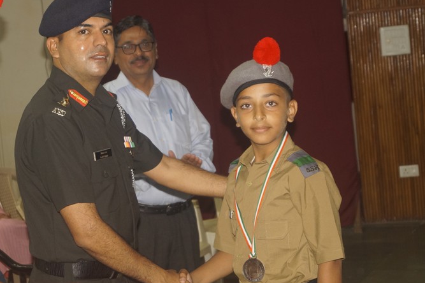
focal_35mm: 87
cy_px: 137
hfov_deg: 23.5
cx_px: 203
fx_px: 1021
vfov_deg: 15.8
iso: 800
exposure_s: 1/60
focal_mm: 55
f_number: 5.6
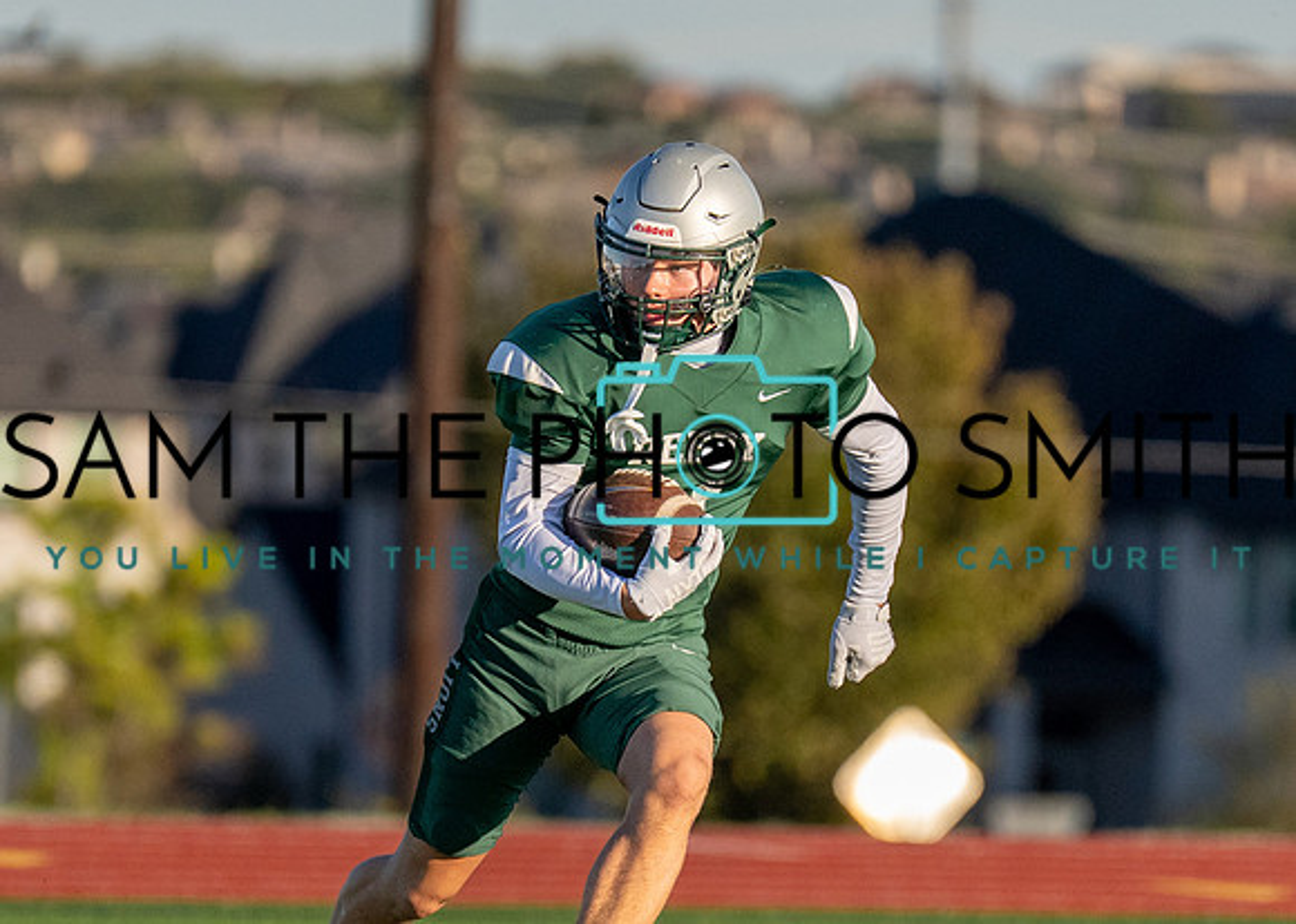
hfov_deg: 3.1
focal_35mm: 643
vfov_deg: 2.2
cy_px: 644
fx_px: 23677
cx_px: 597
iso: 250
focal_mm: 200
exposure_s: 1/8000
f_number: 2.8
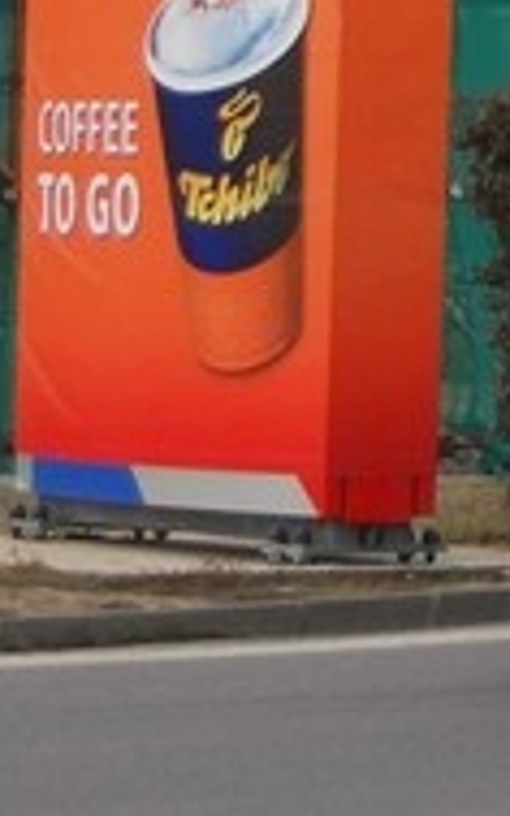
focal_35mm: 327
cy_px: -242
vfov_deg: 6.4
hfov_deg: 3.9
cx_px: 1556
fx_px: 7287
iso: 560
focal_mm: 45
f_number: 5.3
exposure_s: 1/500
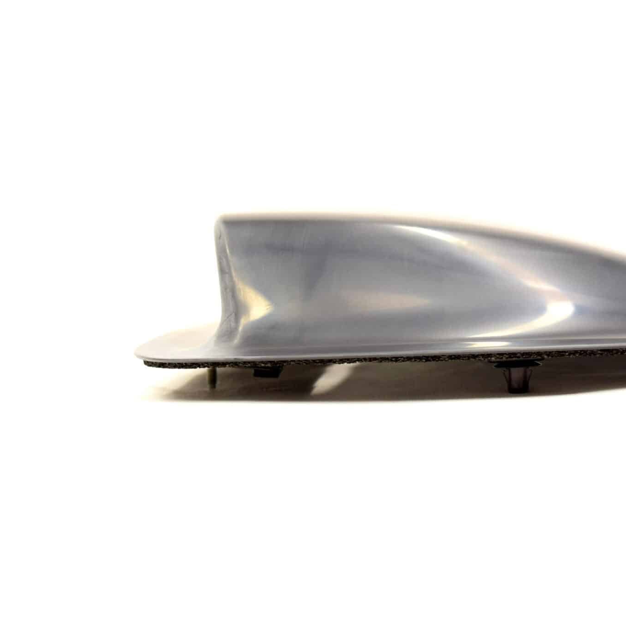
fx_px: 1138
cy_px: 313
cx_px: 450
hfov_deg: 30.4
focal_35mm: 56
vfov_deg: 30.7
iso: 400
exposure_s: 1/100
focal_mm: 29
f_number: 5
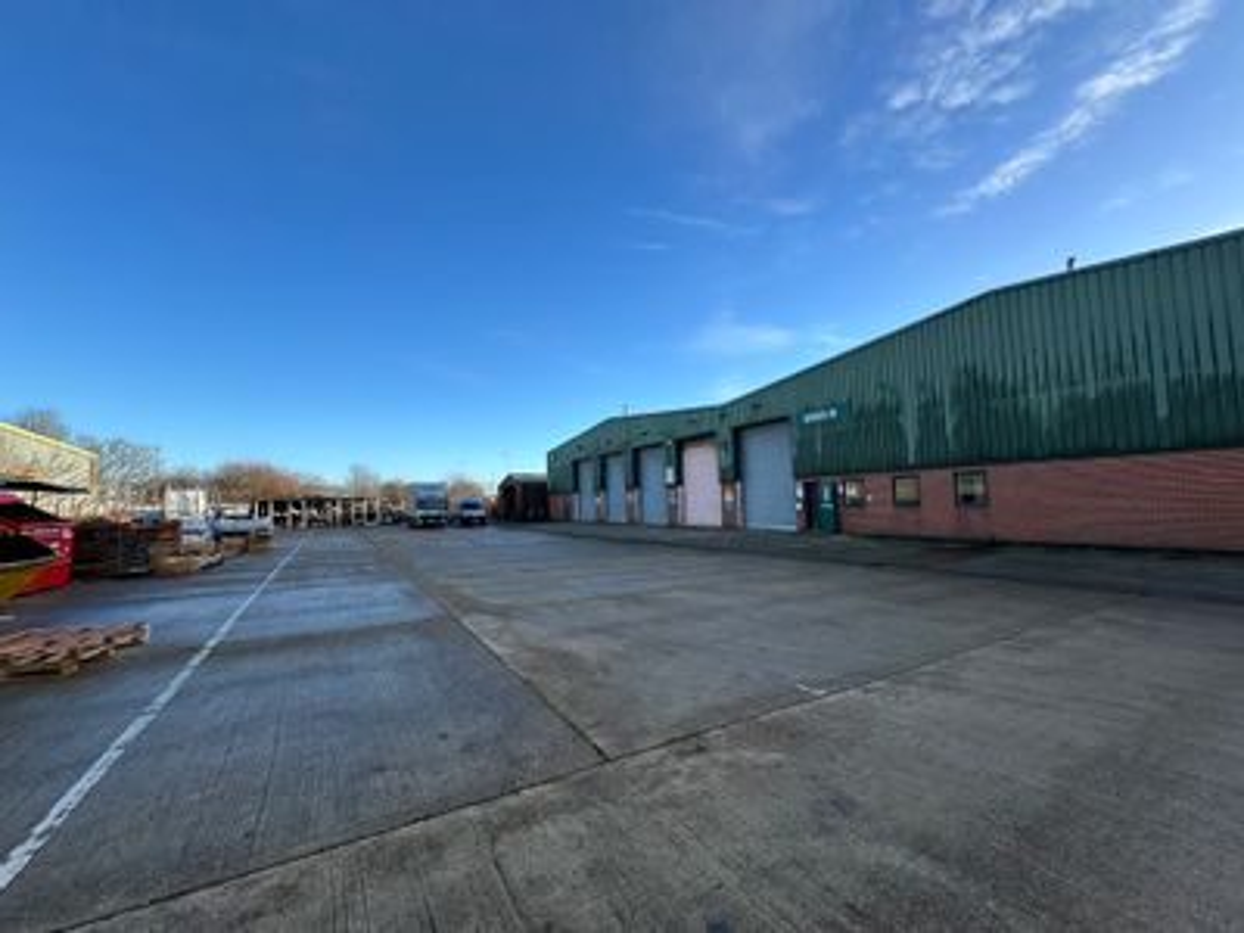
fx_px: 503
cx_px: 622
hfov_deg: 102.1
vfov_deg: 85.7
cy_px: 466
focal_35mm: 14
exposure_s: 1/910
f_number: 2.2
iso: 40
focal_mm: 2.22
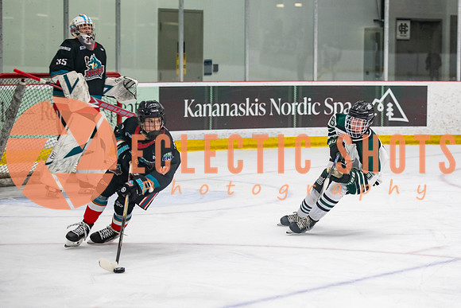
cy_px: 162
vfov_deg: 10.3
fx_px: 1701
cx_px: 332
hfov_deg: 15.4
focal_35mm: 133
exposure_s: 1/640
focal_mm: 92
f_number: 3.2
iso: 2000
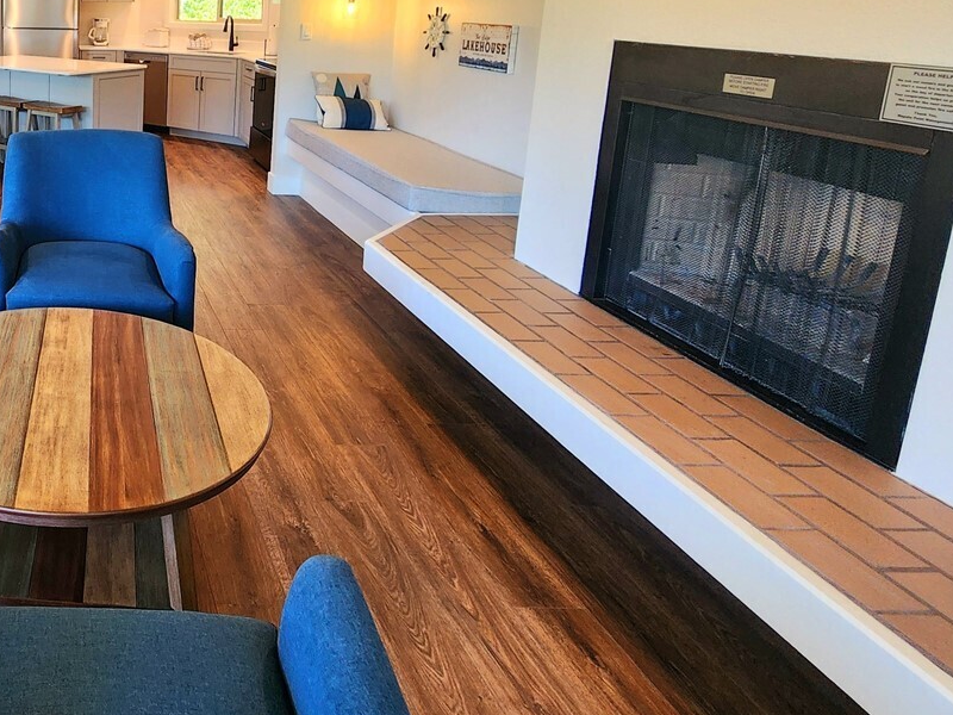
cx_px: 45
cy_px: 143
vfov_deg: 49.9
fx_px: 716
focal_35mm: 26
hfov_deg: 55.4
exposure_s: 1/60.2
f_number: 2.2
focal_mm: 2.2
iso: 160
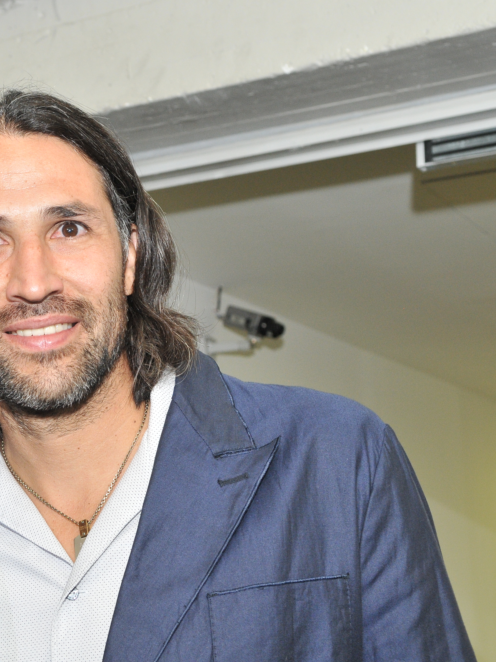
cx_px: 9
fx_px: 1294
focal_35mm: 68
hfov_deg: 21.0
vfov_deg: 28.7
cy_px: 333
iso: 800
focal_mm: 31
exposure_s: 1/80
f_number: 3.5
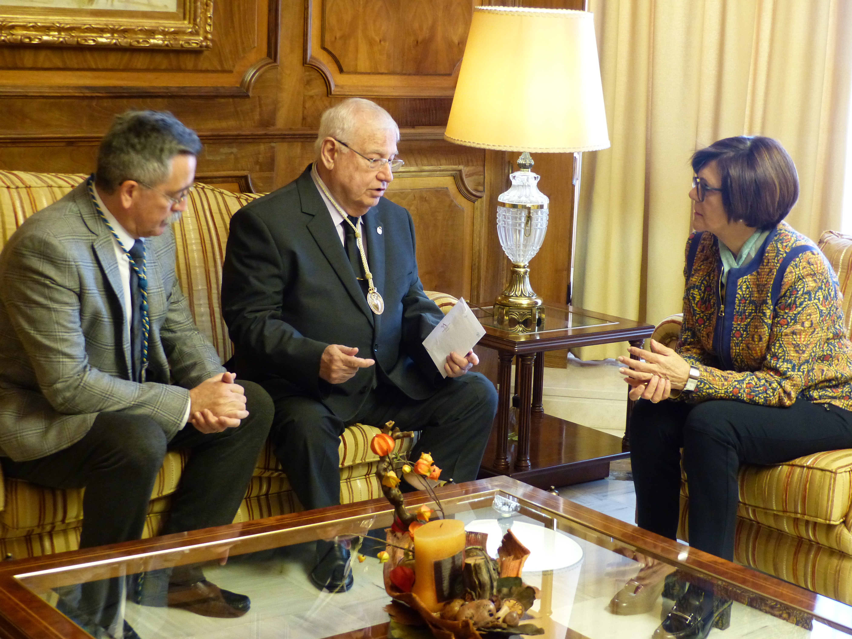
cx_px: 426
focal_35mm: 63
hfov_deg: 30.7
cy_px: 320
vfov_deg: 23.3
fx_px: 1551
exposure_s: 1/15
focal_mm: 11.4
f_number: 2.8
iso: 400
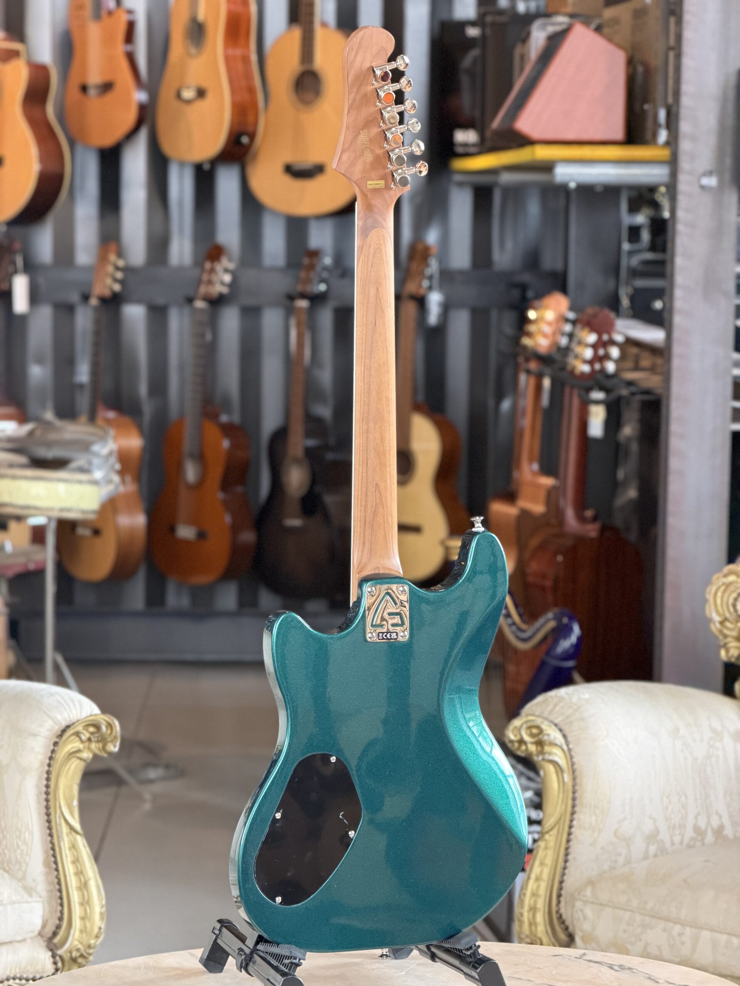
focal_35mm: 100
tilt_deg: -5.5
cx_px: 370
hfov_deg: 14.8
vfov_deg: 19.6
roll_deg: -0.5
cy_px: 493
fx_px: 2850
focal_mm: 16.89
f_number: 2.8
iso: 640
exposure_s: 1/66
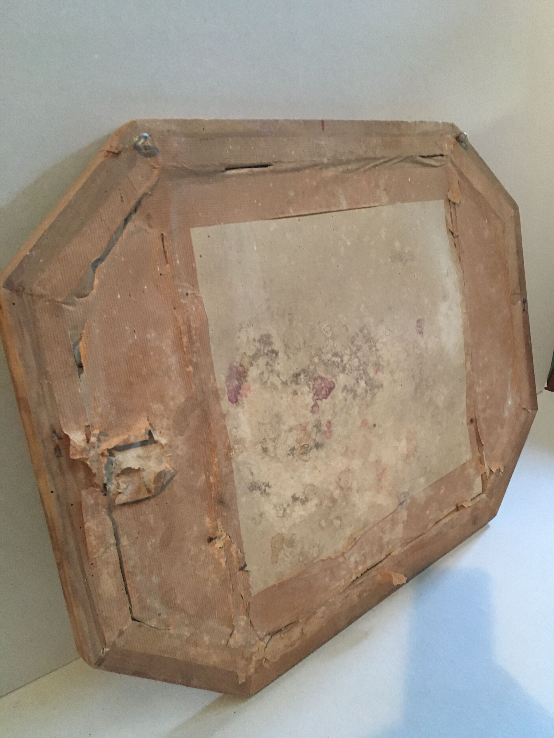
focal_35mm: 29
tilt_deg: -24.1
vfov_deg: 61.7
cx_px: 277
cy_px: 369
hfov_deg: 48.2
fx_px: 619
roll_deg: -4.6
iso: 200
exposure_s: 1/17
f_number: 2.2
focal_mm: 4.15
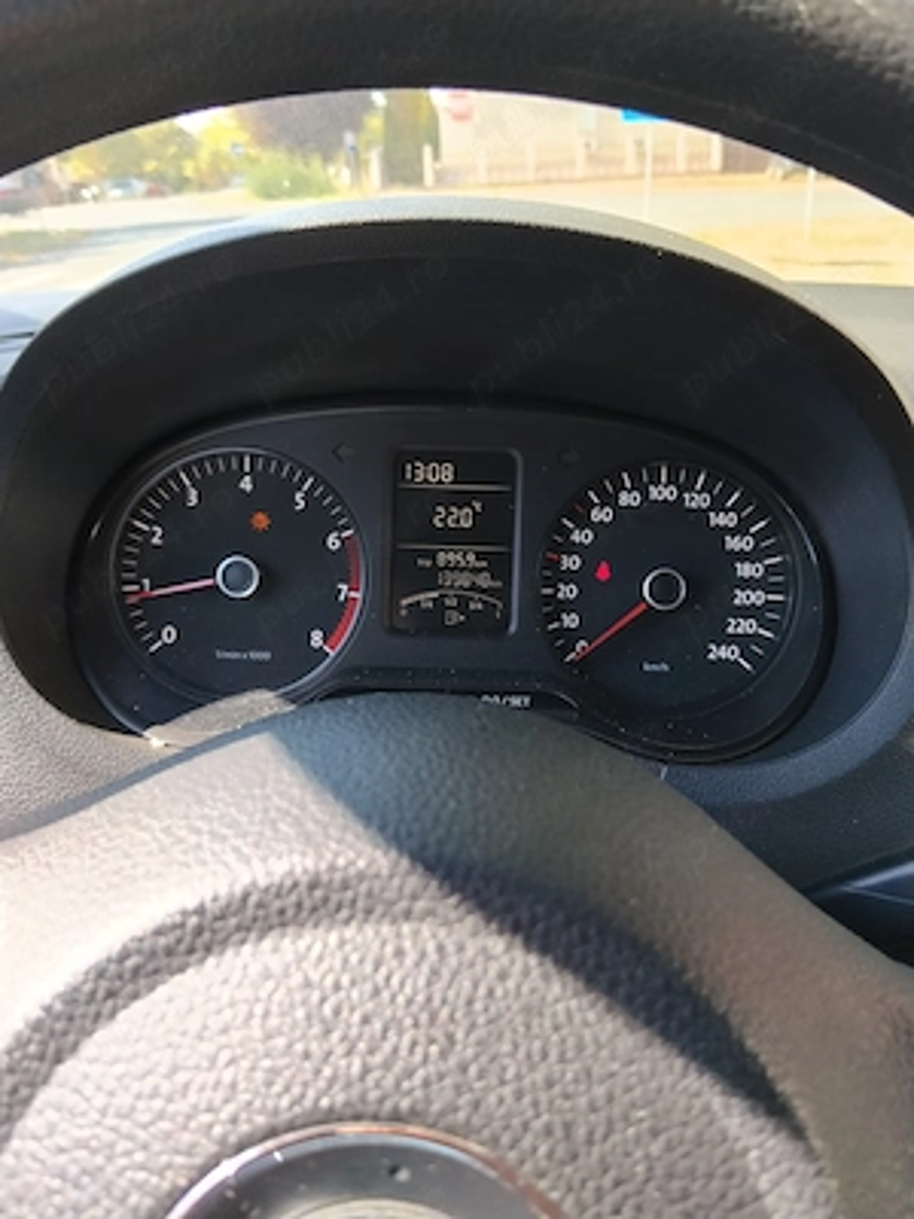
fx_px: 1021
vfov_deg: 61.7
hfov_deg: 48.2
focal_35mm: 29
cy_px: 610
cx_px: 457
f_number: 1.8
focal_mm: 3.96
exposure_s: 1/140
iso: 50
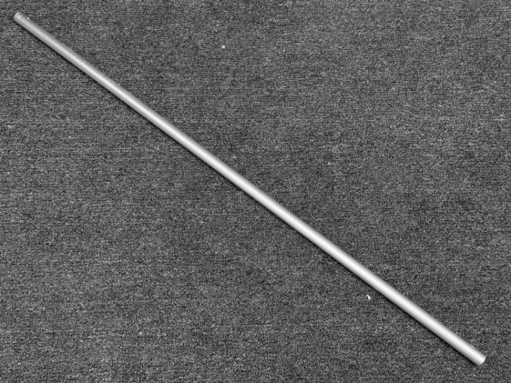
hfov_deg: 39.7
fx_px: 708
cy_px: 192
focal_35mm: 48
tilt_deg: -65.4
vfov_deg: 30.3
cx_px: 256
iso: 100
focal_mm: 6.76
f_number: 1.78
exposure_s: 1/50
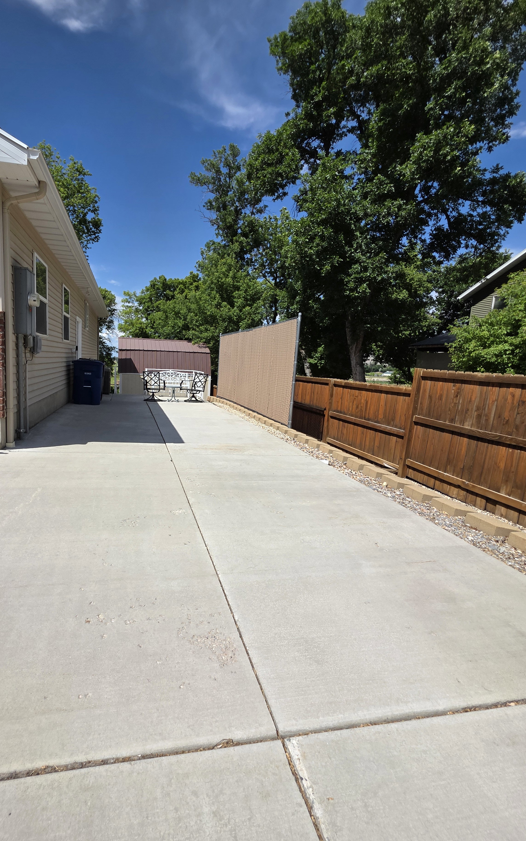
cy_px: 412
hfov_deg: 73.6
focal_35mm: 15
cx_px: 199
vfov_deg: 101.4
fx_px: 344
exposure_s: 1/3168
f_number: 1.9
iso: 40
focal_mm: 2.2
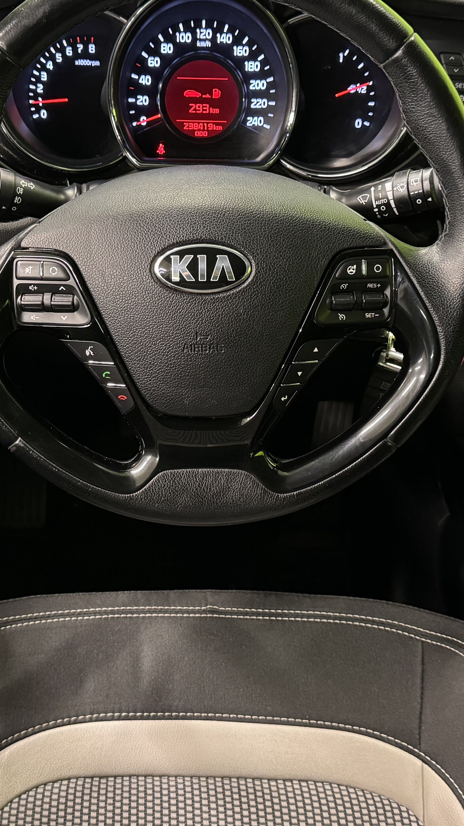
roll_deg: -0.8
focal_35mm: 46
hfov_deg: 25.9
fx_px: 1006
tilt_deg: -33.8
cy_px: 393
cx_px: 200
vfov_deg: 44.6
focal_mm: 6.76
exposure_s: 1/33
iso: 800
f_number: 1.78
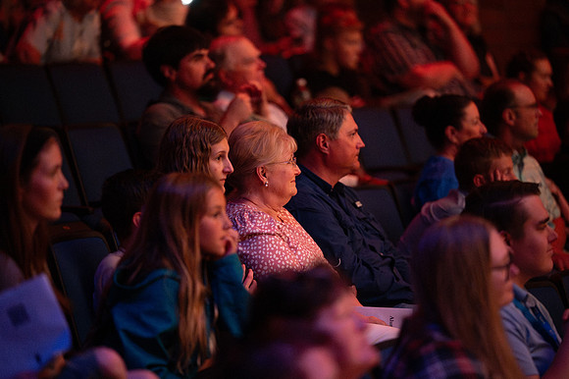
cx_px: 284
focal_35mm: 200
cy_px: 190
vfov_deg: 6.9
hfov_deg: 10.3
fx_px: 3159
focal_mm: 200
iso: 4000
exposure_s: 1/200
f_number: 2.8
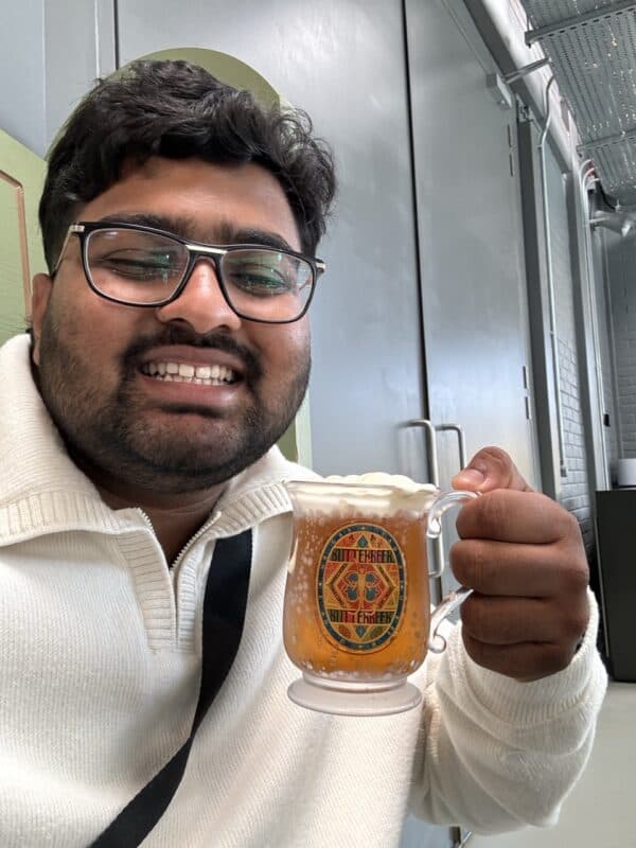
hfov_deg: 46.8
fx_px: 735
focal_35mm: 30
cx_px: 318
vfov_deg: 60.0
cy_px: 424
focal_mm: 2.69
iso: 125
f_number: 1.9
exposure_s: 1/60
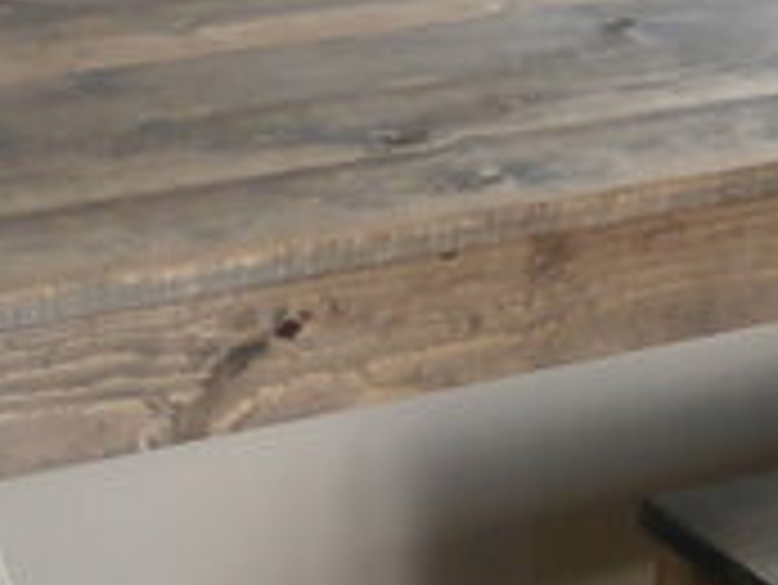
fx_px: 2879
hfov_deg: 15.4
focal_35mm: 128
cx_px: 438
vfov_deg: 11.5
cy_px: 598
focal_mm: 4.7
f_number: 2.8
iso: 200
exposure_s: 1/25
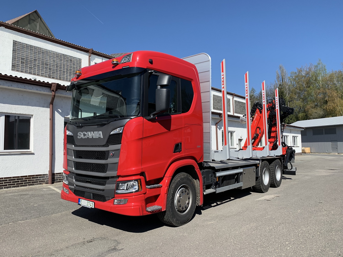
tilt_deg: +4.8
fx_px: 258
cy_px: 128
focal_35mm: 26
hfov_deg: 67.3
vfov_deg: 53.1
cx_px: 172
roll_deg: +0.6
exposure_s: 1/2160
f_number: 1.8
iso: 25
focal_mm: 4.25
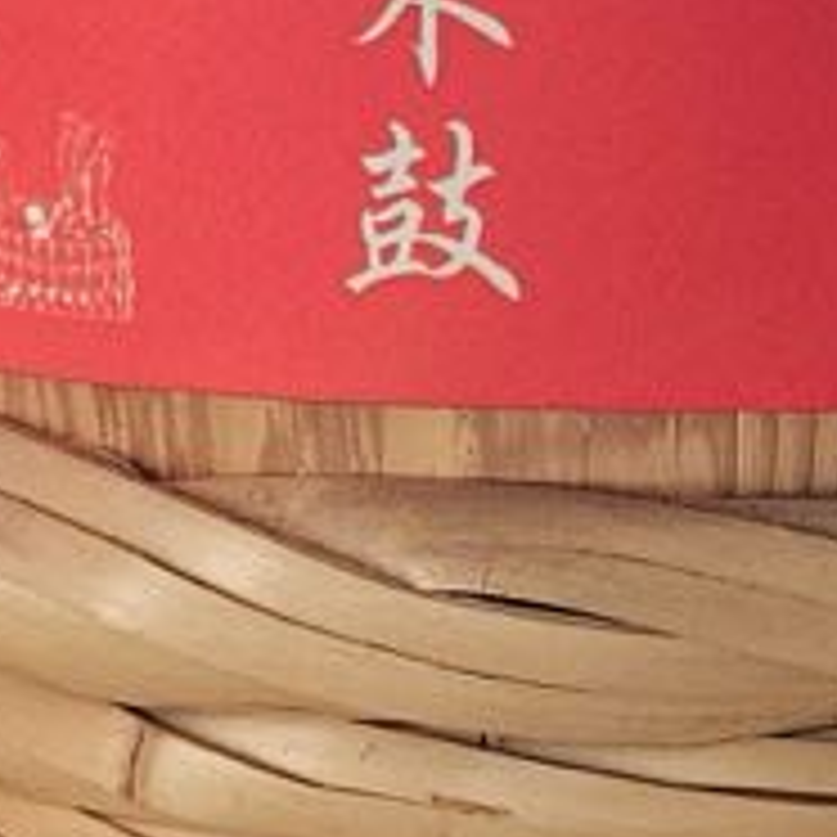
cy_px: 130
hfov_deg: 9.6
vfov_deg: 10.0
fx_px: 4787
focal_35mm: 175
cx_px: 1368
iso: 250
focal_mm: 5.4
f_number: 1.8
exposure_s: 1/207
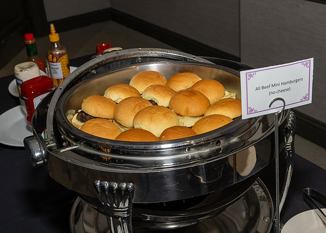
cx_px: 173
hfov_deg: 39.9
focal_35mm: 48
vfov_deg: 29.0
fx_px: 449
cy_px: 99
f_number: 7.1
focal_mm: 26
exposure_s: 1/250
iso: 1000
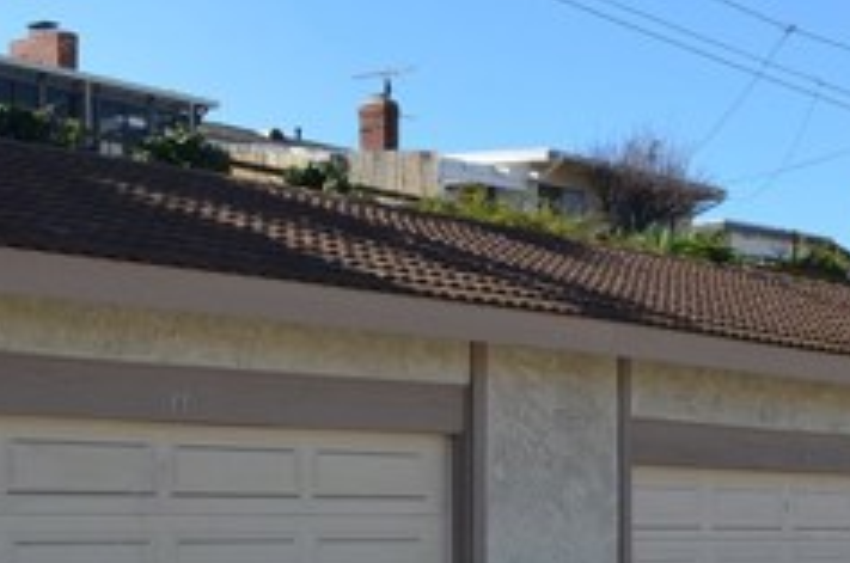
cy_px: 585
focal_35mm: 89
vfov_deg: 15.0
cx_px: 495
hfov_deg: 22.9
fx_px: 2097
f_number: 8
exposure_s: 1/250
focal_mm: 22
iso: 160
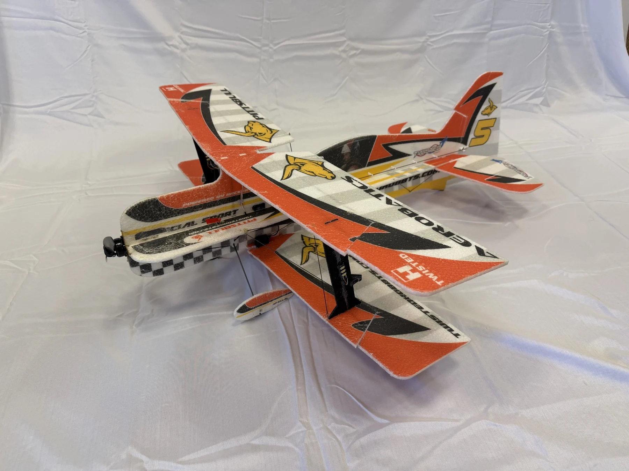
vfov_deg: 56.8
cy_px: 236
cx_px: 314
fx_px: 436
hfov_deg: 71.6
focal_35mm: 24
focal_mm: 6.76
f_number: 1.78
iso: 100
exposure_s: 1/120
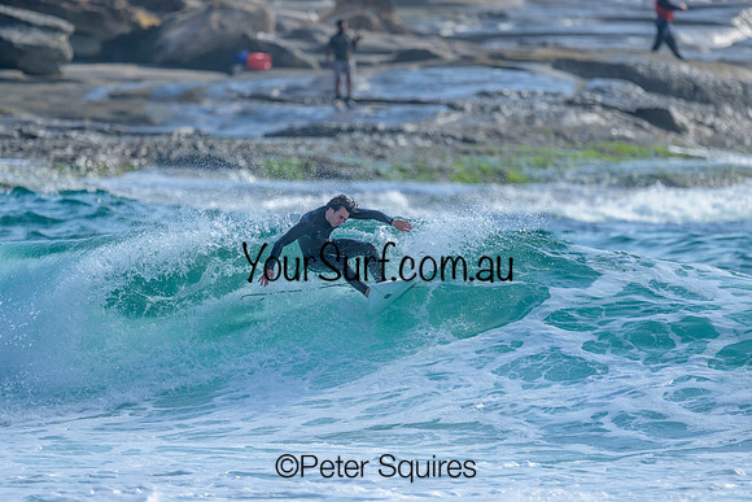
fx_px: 16714
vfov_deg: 1.7
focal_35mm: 800
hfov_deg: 2.6
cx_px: 376
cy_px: 251
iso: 280
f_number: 6.3
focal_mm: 800
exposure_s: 1/2000
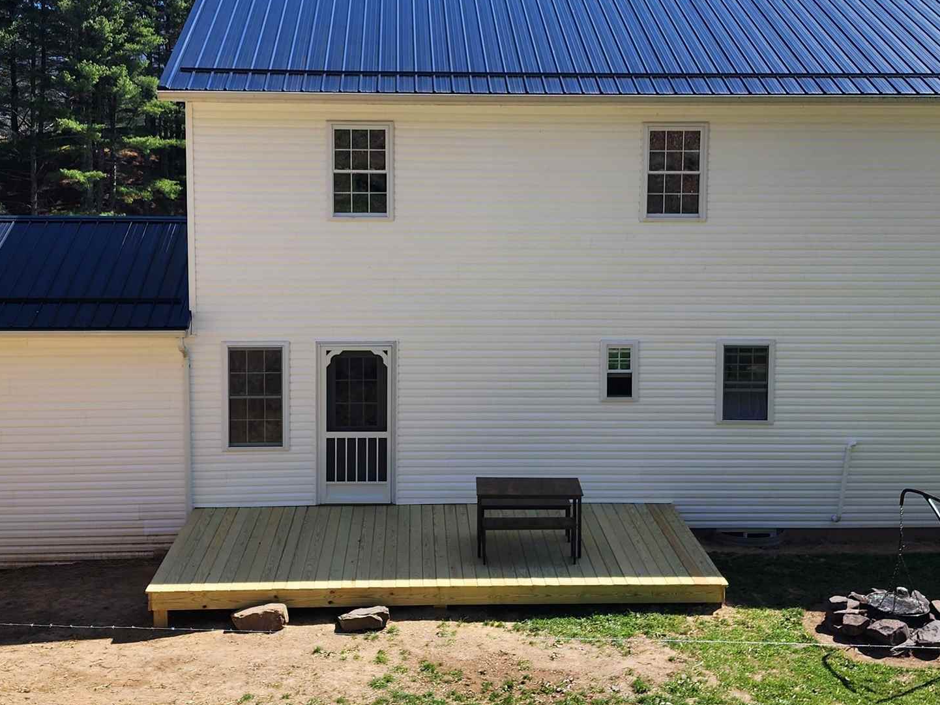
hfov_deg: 38.9
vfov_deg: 29.5
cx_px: 456
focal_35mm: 49
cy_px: 243
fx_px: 1330
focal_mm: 6.4
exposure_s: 1/752
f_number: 1.8
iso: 12
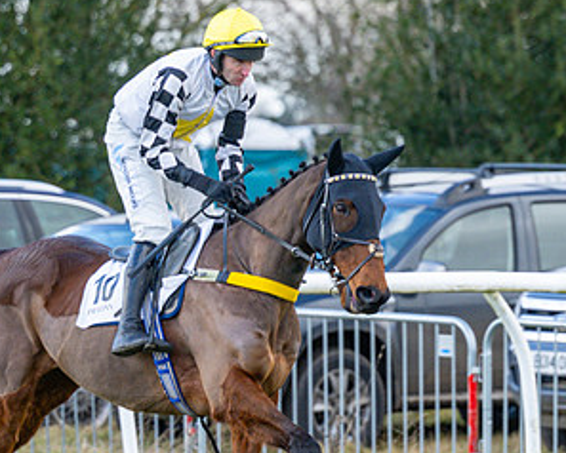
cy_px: 314
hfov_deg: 4.1
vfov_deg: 3.2
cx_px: 295
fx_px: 7996
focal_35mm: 477
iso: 500
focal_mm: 145
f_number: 4
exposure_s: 1/800
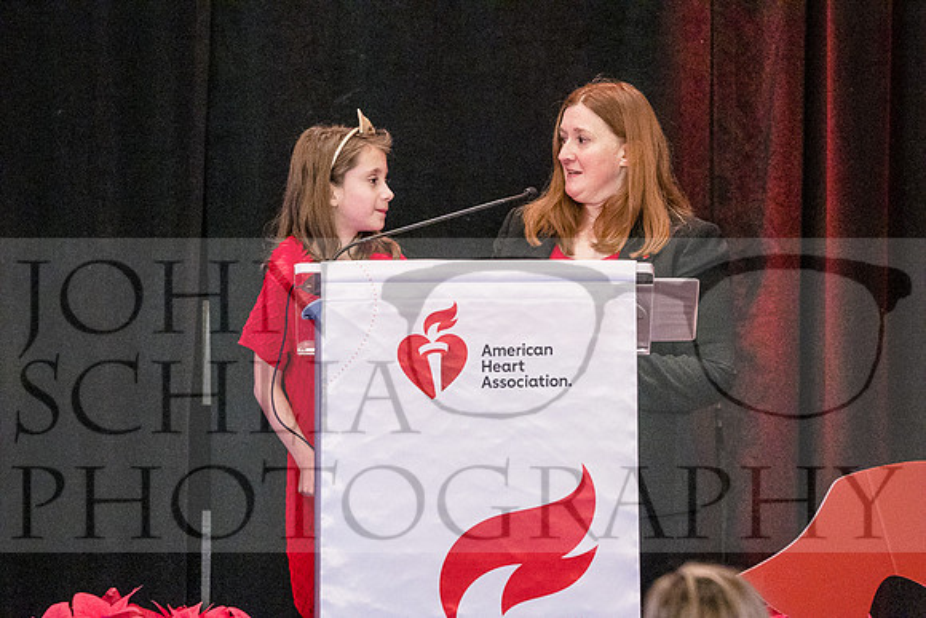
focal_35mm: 300
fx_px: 7718
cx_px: 463
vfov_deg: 4.6
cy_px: 309
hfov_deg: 6.9
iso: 6400
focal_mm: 200
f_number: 4
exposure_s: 1/125
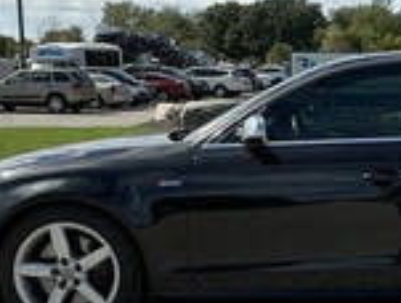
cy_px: 202
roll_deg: +0.3
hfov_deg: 25.0
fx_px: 859
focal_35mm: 74
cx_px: 398
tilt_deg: -7.3
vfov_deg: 19.9
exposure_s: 1/2141
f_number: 1.8
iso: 25
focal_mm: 3
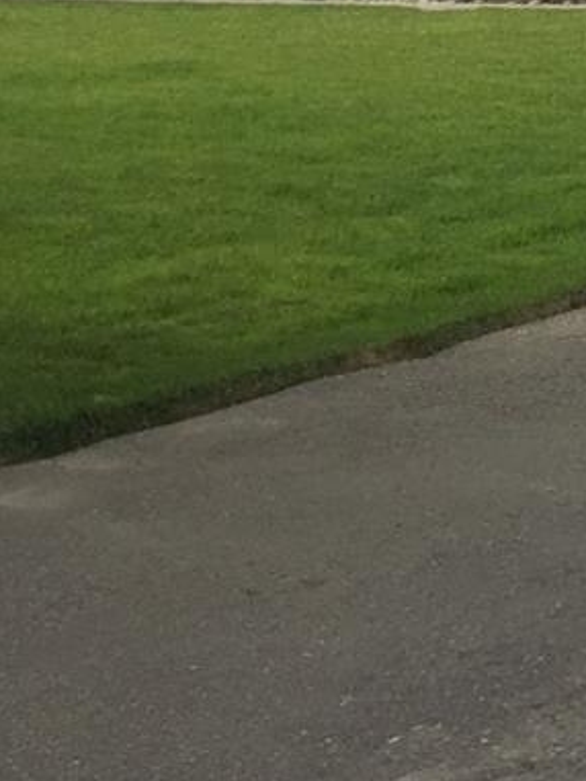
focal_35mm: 114
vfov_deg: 16.2
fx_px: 2572
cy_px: -277
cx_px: 1401
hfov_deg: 11.0
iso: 32
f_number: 2.2
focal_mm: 4.15
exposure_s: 1/2198
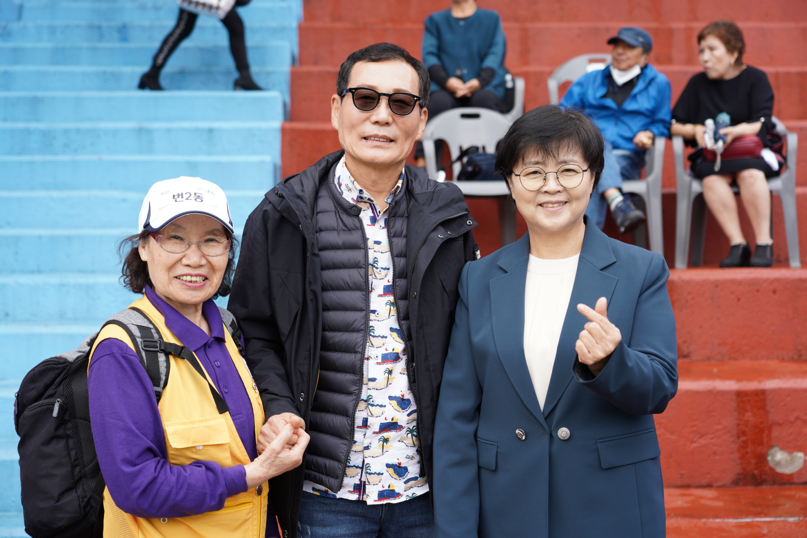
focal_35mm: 59
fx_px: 1322
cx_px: 404
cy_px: 269
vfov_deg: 23.0
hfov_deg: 33.9
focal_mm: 59
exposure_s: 1/200
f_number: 4
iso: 125
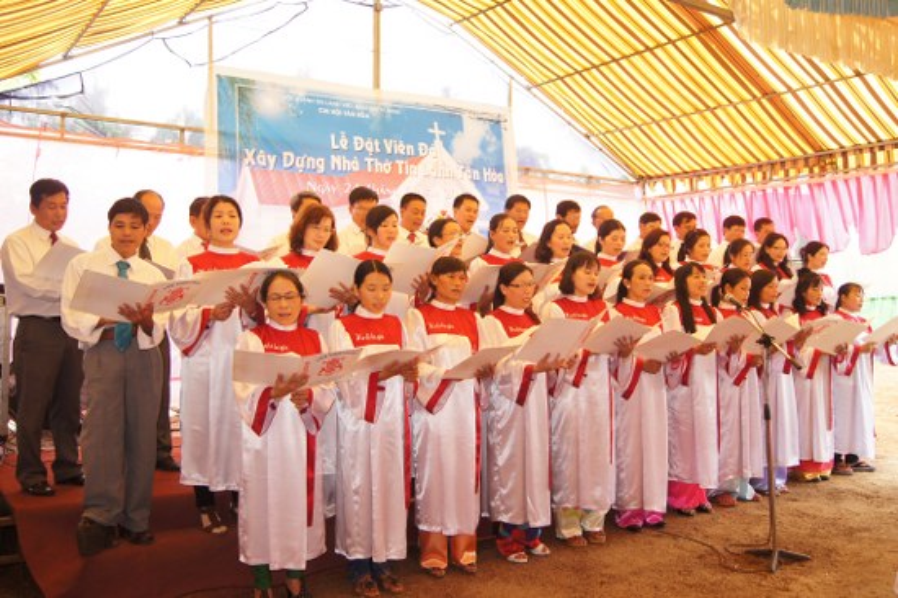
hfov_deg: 57.3
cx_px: 449
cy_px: 299
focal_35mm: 33
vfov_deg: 39.9
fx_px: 823
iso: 400
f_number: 4
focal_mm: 22
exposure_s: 1/160
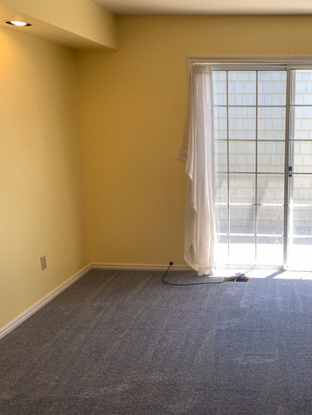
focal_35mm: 35
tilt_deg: -10.4
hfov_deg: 38.7
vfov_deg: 52.6
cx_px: 262
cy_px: 208
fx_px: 420
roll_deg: -0.8
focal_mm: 4.25
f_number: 1.8
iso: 32
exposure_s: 1/120
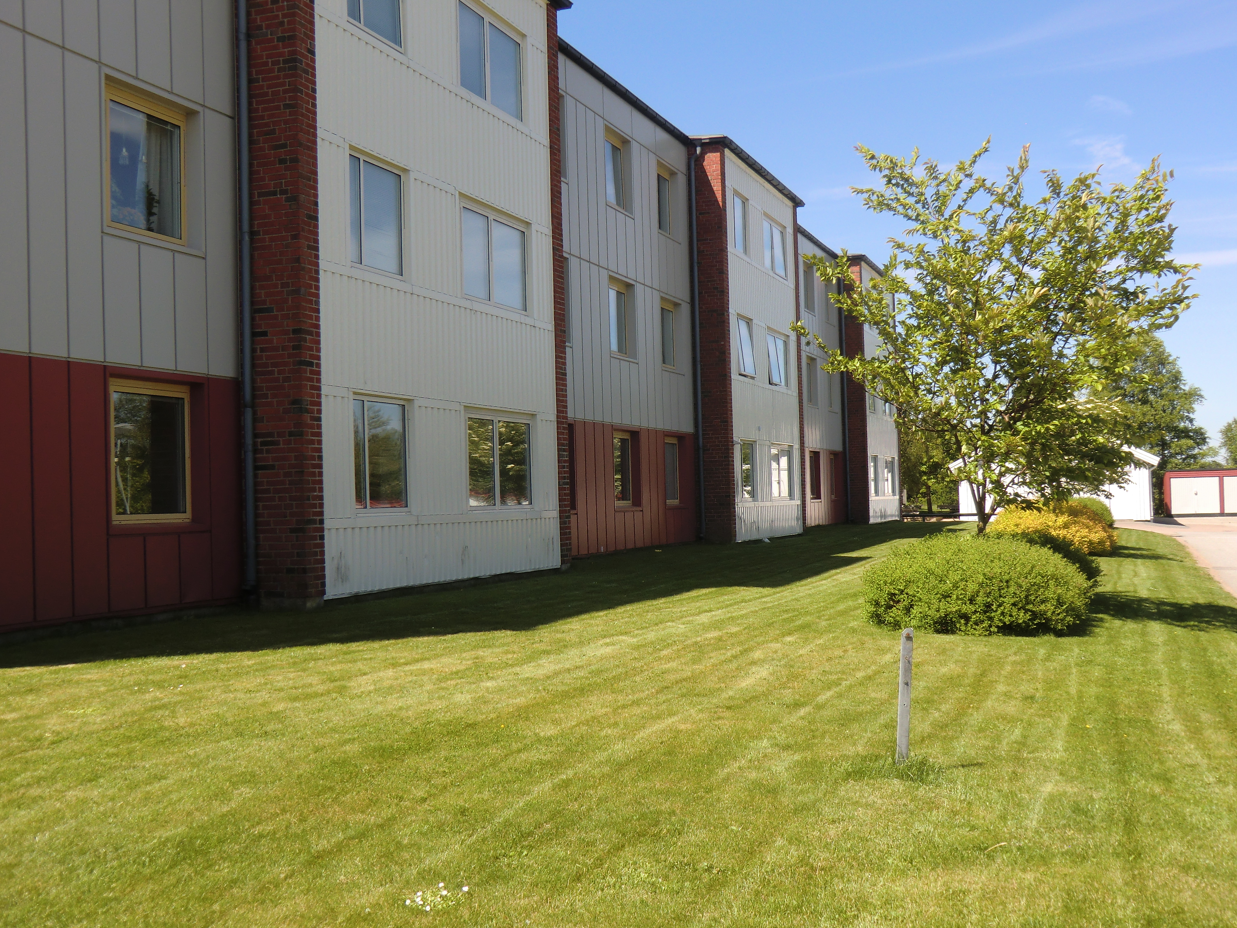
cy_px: 464
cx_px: 617
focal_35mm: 41
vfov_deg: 35.1
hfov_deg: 45.8
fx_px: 1465
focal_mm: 7.1
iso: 64
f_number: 3.8
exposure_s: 1/400
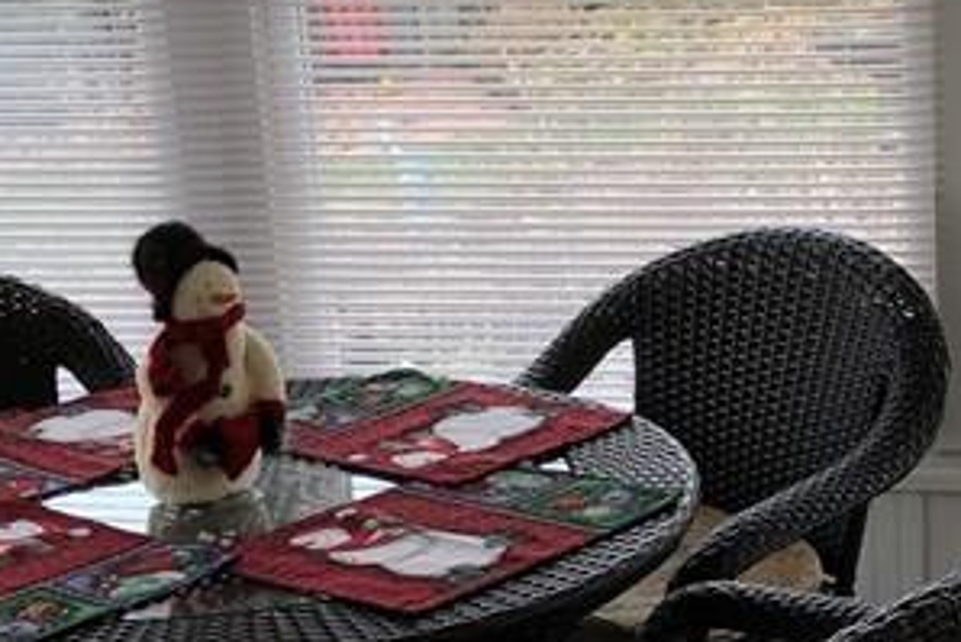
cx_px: 790
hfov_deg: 20.1
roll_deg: +2.5
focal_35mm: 100
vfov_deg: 13.6
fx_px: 2671
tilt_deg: -19.8
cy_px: 523
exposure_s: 1/120
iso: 50
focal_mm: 3.99
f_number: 1.8
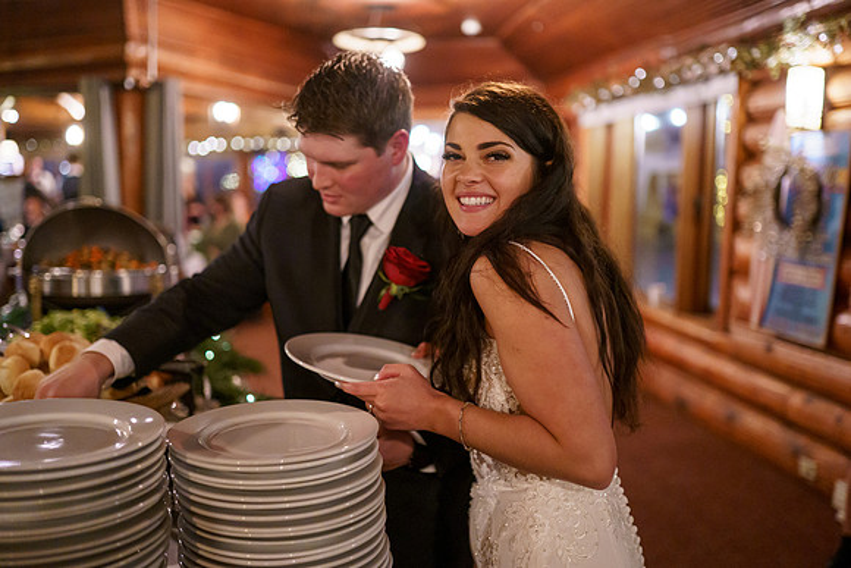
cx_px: 426
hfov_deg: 53.2
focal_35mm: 36
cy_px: 284
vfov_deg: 36.9
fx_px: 850
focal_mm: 35
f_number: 1.6
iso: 3200
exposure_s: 1/250
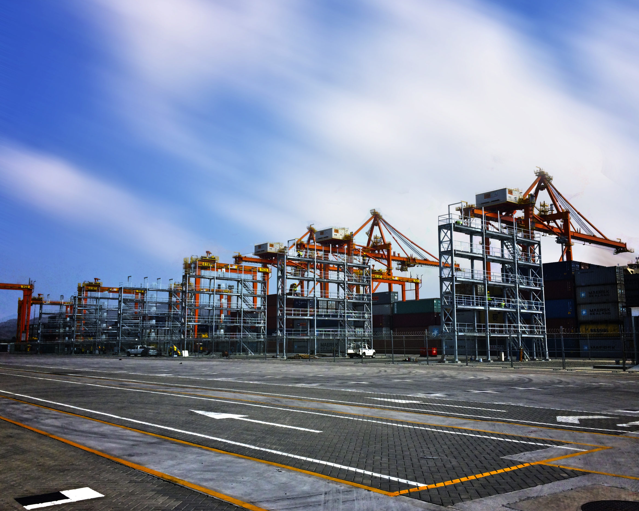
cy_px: 257
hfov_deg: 55.7
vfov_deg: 45.8
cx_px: 332
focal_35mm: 32
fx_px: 605
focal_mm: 4.12
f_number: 2.2
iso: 40
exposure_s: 1/3731
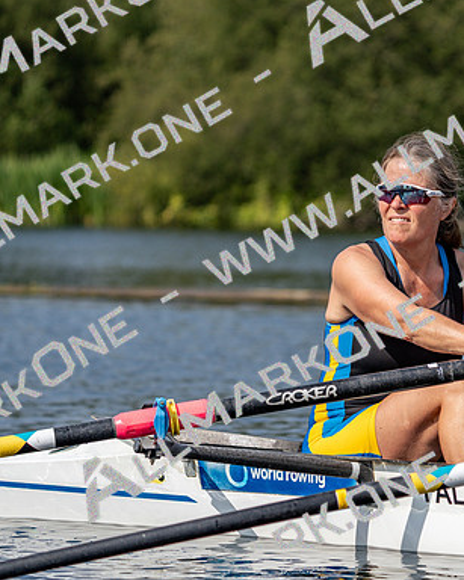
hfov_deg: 5.1
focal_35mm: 306
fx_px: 5255
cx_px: 390
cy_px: 289
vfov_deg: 6.3
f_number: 5.6
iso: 160
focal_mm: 216
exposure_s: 1/1600
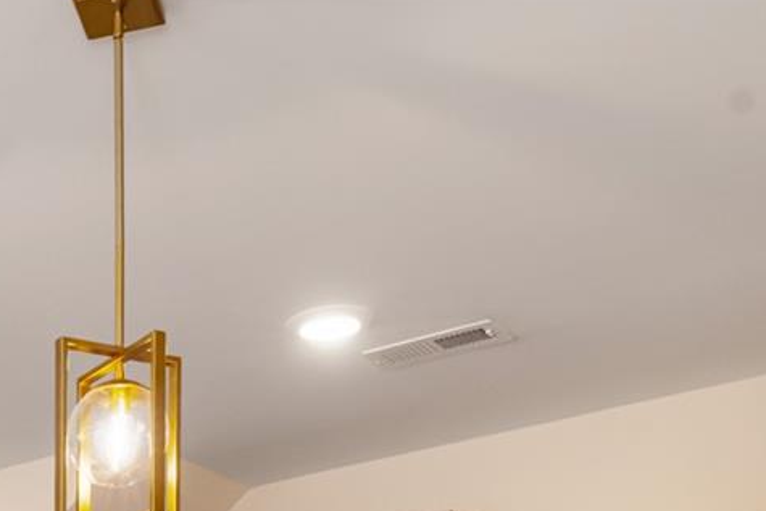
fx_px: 1469
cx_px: -198
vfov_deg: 16.0
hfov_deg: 25.6
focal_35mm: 69
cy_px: 978
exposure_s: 1/15
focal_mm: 16
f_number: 10
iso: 3200
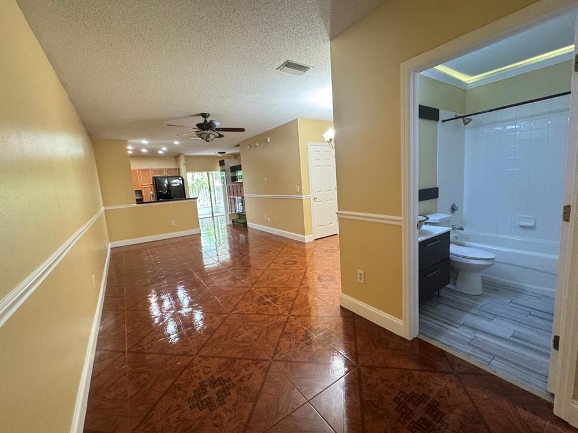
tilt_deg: -8.3
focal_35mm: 15
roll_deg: +3.7
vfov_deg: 81.7
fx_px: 250
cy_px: 214
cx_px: 300
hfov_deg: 98.1
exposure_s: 1/60
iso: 640
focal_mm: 2.22
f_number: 2.2
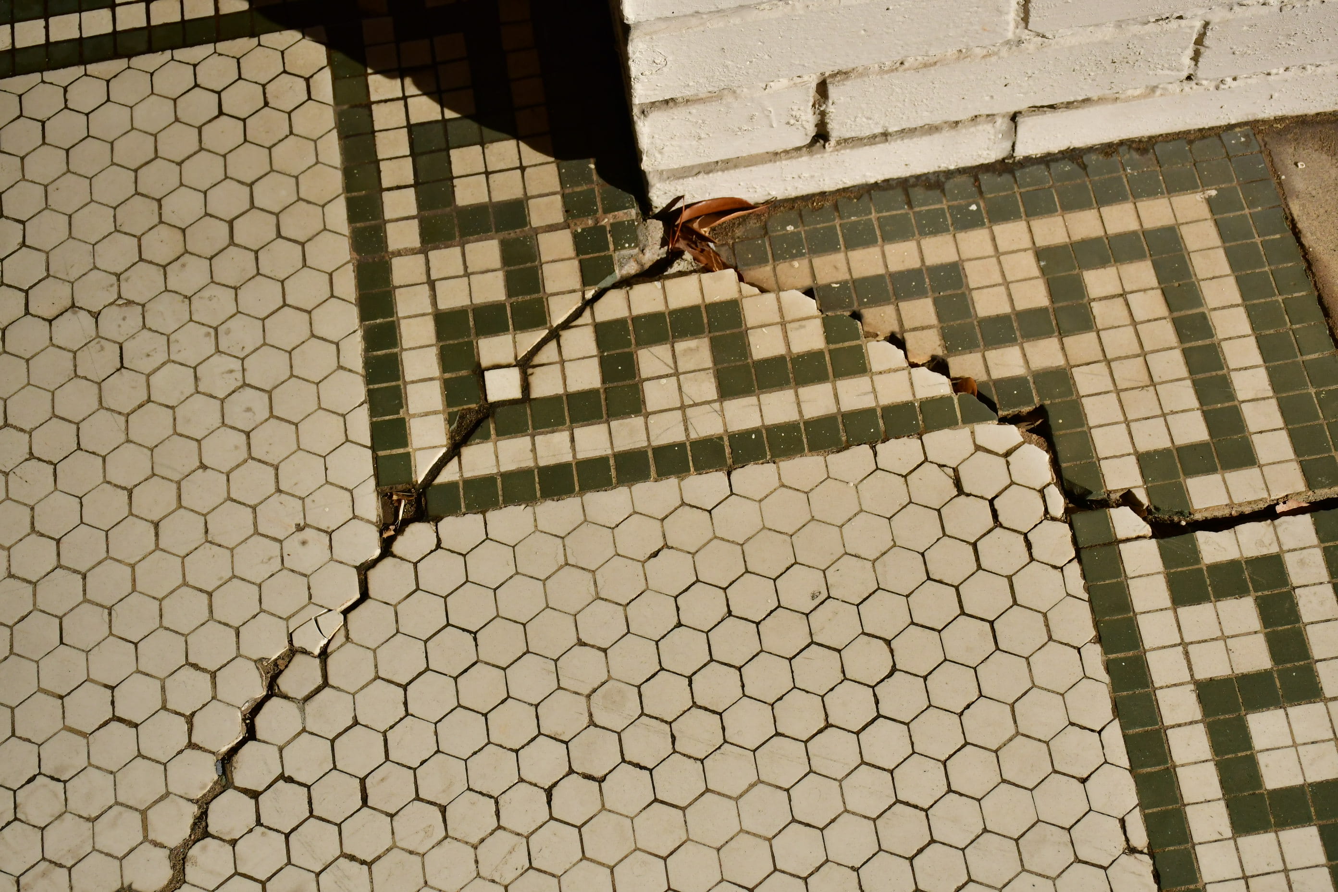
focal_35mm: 63
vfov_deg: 21.6
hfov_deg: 31.9
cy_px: 446
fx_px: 2341
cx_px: 669
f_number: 5.6
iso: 360
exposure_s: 1/8000
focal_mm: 42
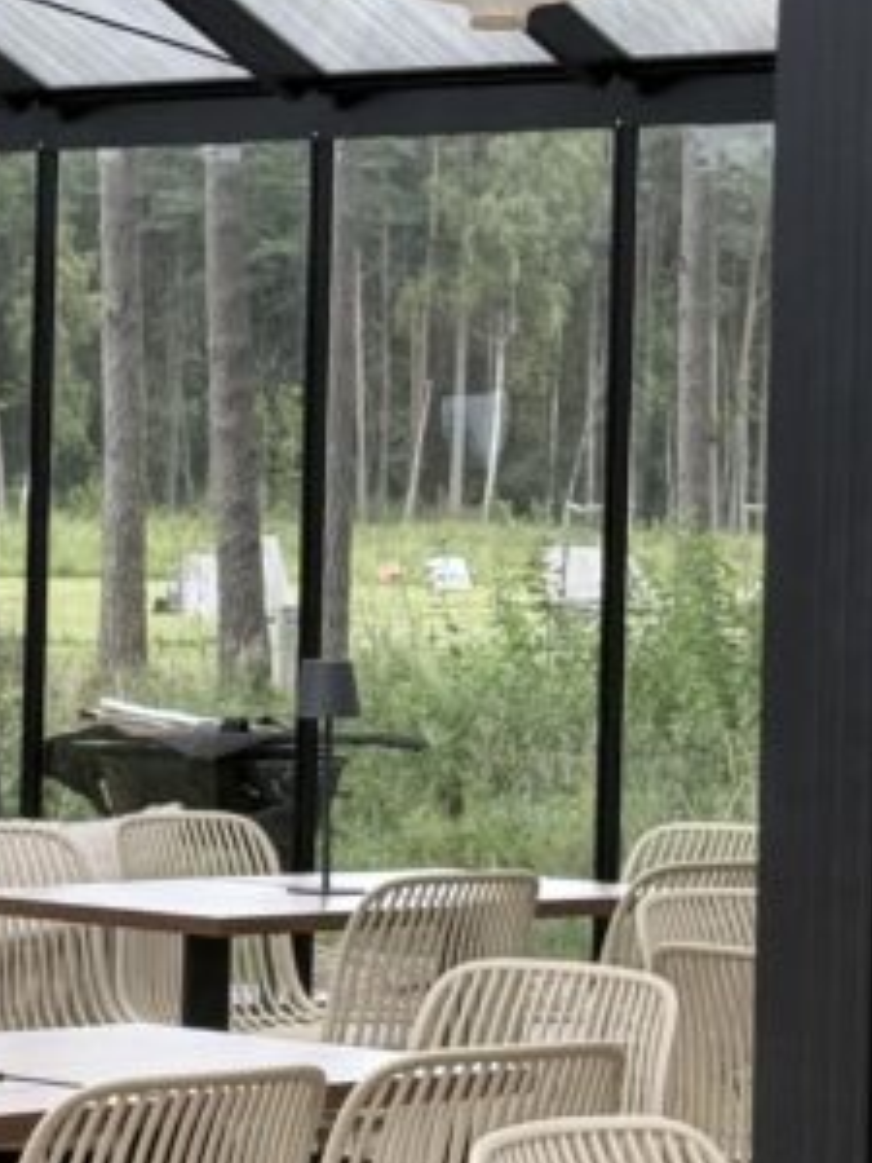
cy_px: 566
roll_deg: -1.9
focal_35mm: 164
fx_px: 5508
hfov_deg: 9.0
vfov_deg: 12.0
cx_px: 194
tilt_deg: -0.8
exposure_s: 1/418
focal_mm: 6.76
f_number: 1.78
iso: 80
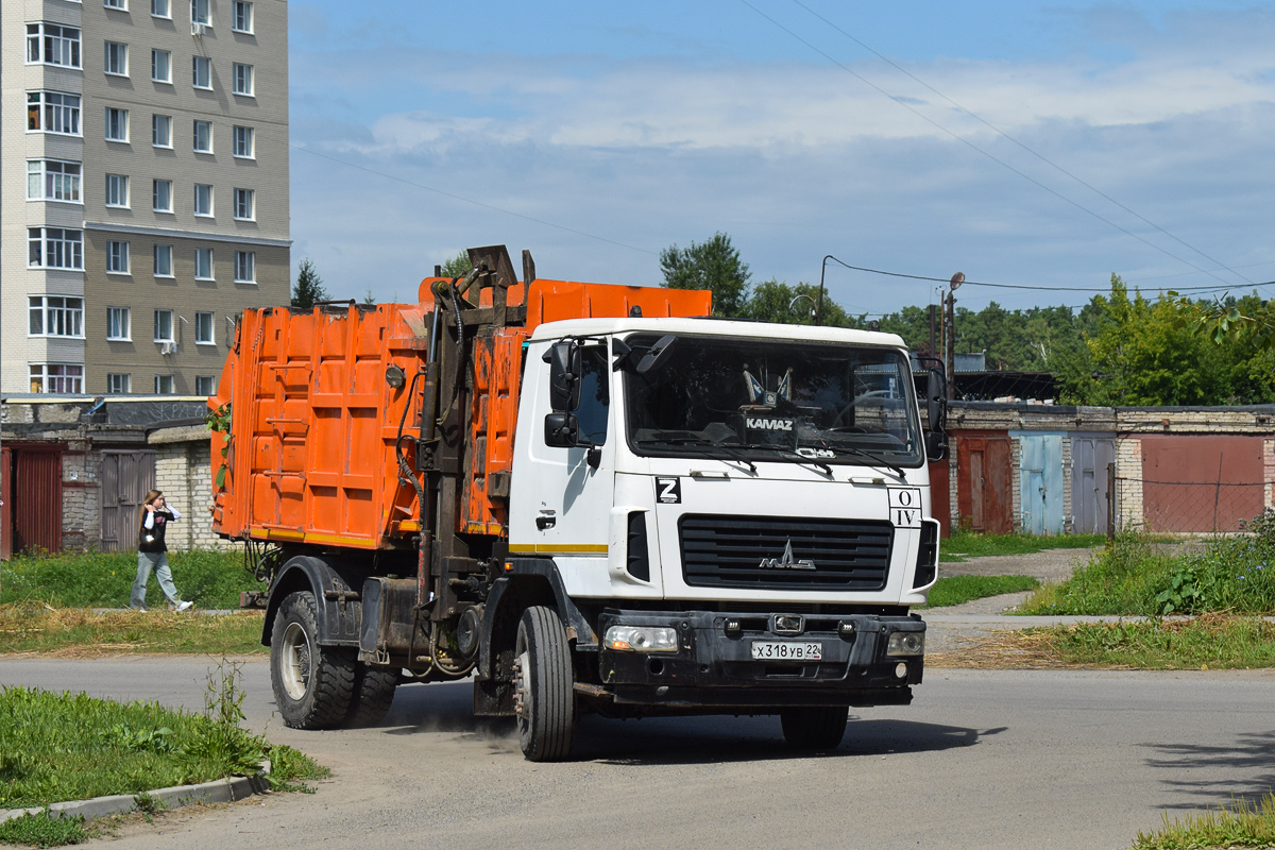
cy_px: 425
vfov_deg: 16.6
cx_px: 638
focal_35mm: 82
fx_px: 2922
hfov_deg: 24.6
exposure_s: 1/1250
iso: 200
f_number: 6.3
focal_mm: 55
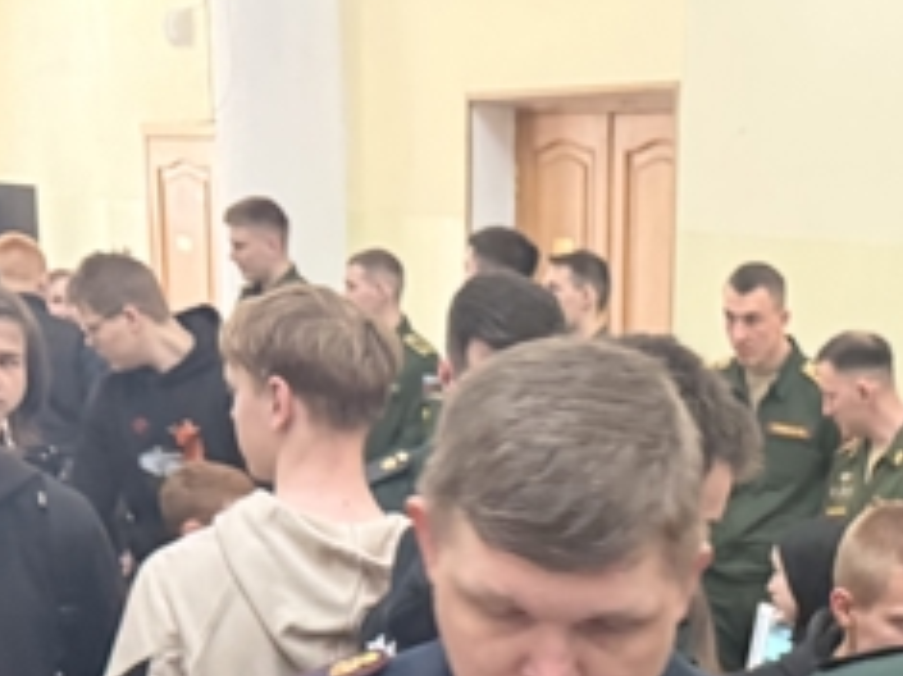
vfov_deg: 19.4
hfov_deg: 26.9
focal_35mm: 68
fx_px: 1773
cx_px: 920
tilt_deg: -19.0
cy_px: 945
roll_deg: -3.8
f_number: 1.78
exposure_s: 1/60
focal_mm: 6.76
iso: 800
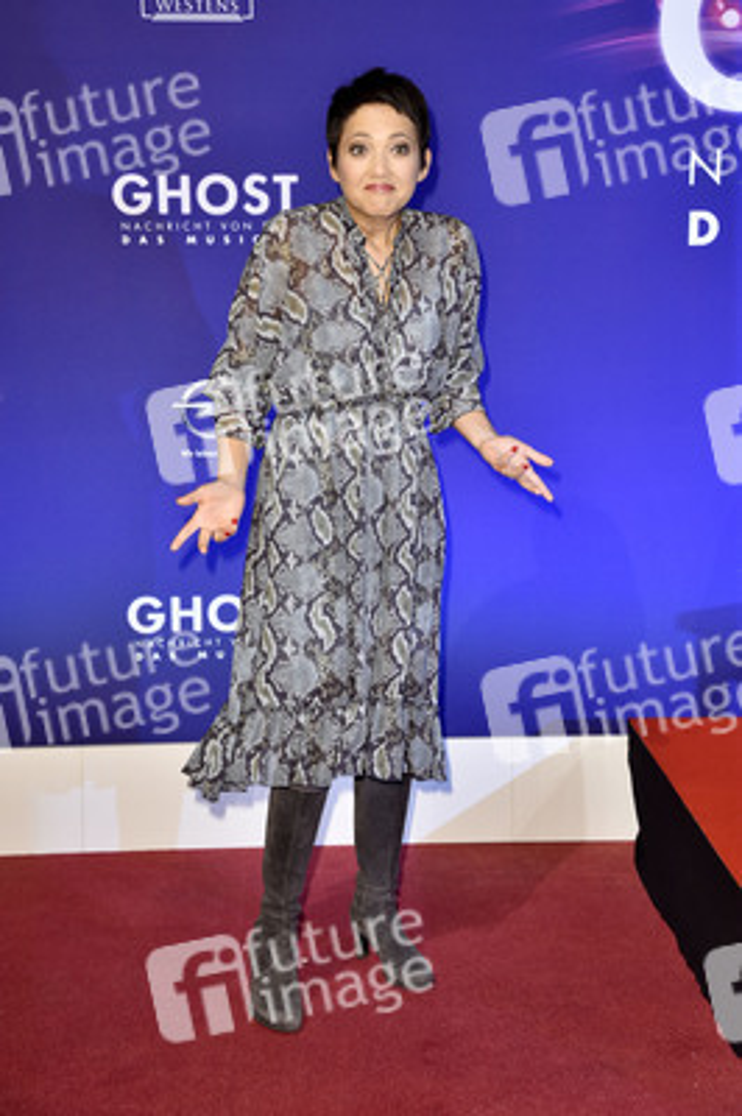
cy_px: 558
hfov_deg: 21.9
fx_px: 1920
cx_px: 371
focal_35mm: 62
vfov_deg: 32.4
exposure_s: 1/200
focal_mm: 62
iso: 800
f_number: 6.3
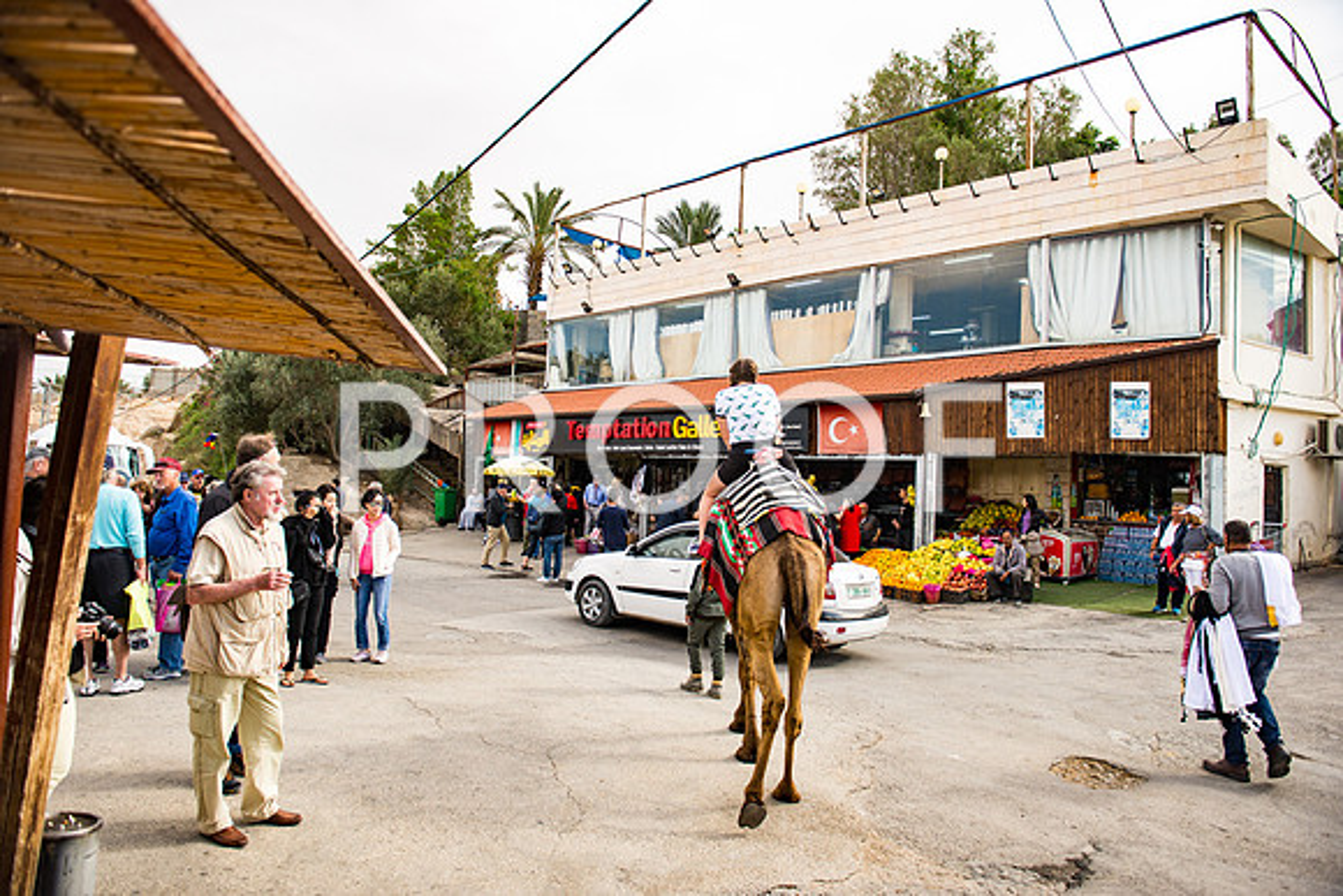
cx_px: 672
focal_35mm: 24
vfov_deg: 53.2
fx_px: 896
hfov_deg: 73.7
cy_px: 448
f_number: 2.8
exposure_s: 1/1600
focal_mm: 24
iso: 200
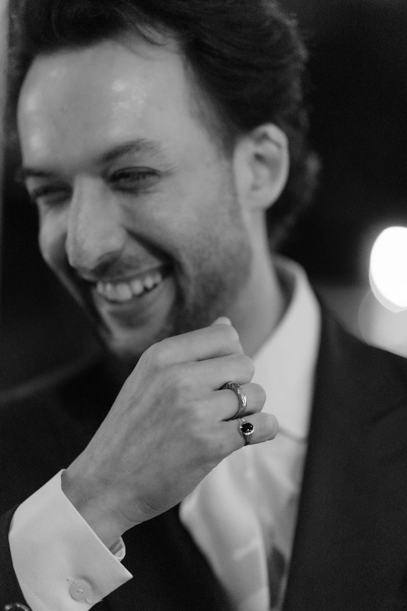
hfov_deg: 16.1
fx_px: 1441
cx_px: 204
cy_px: 306
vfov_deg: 23.9
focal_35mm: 85
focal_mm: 85
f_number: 1.8
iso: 5000
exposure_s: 1/250
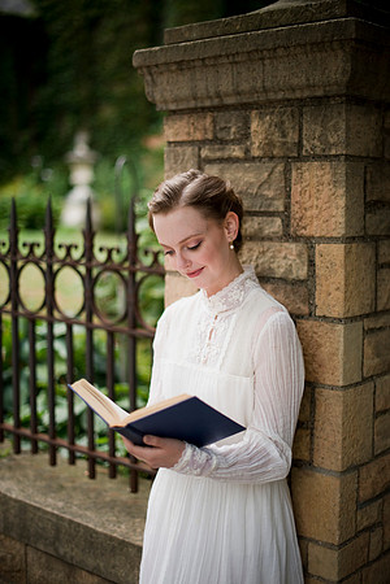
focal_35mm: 50
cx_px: 195
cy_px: 292
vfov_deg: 39.6
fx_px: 812
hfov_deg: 27.0
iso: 200
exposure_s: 1/1000
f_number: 1.4
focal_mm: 50
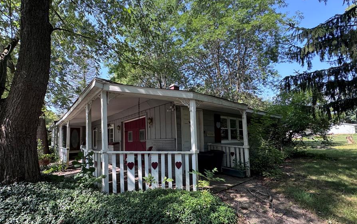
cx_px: 166
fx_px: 165
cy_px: 125
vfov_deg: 67.8
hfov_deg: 94.2
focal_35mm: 17
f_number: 2.2
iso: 40
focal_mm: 2.22
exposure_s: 1/203
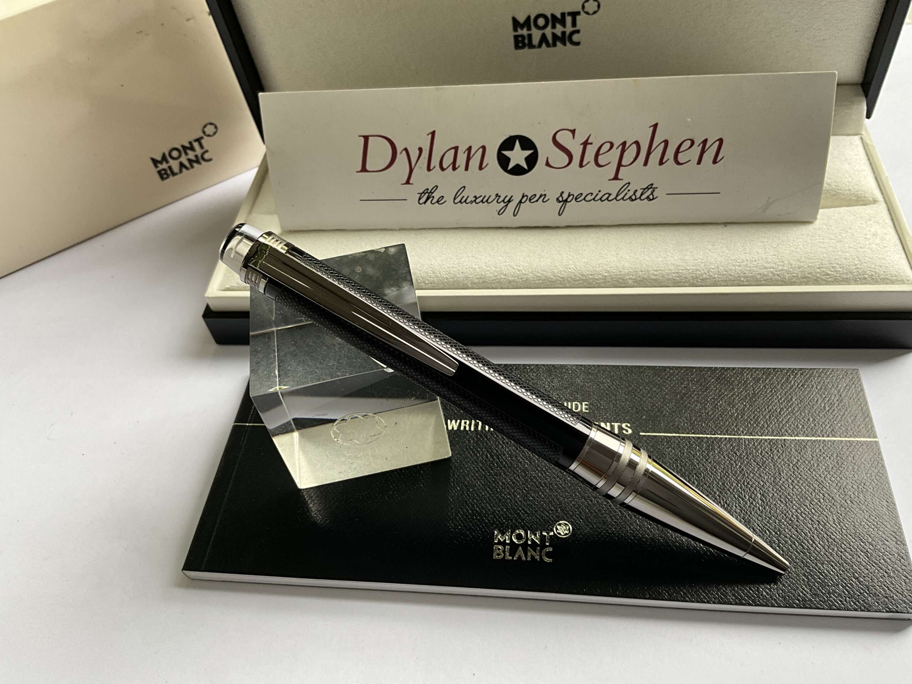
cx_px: 456
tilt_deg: -49.9
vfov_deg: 48.2
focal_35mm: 29
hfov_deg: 61.7
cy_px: 342
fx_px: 764
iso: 50
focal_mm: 3
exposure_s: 1/122
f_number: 1.8
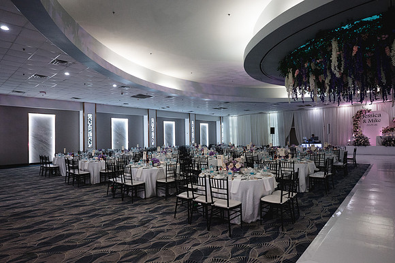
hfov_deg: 82.9
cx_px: 198
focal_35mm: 20
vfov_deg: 60.9
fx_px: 224
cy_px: 132
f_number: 4
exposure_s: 1/250
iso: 5000
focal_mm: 20
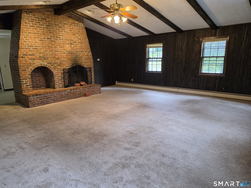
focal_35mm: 23
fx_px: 167
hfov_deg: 73.9
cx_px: 126
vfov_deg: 58.9
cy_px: 94
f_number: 1.4
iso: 160
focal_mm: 6.5
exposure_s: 1/120
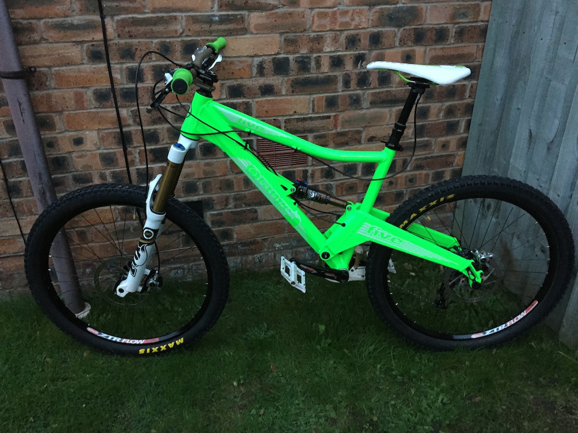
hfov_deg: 61.7
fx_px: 484
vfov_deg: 48.2
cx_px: 289
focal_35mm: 29
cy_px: 216
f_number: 2.2
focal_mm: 4.15
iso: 250
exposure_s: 1/17
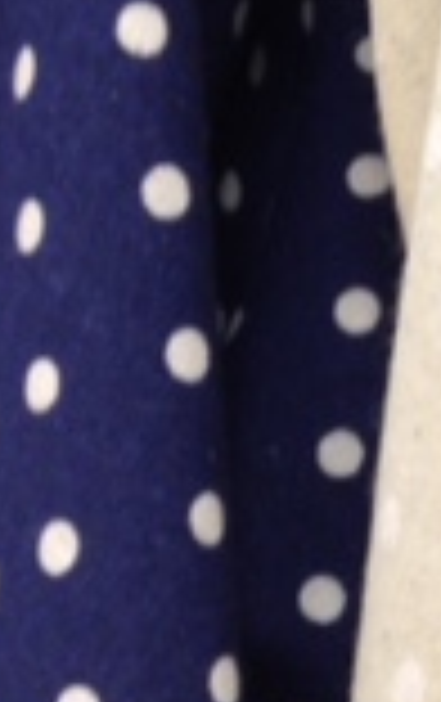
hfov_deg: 8.2
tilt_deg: -23.1
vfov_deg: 13.7
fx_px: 2912
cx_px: 945
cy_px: 472
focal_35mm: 152
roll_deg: -0.5
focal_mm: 4.28
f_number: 2.4
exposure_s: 1/24
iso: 50
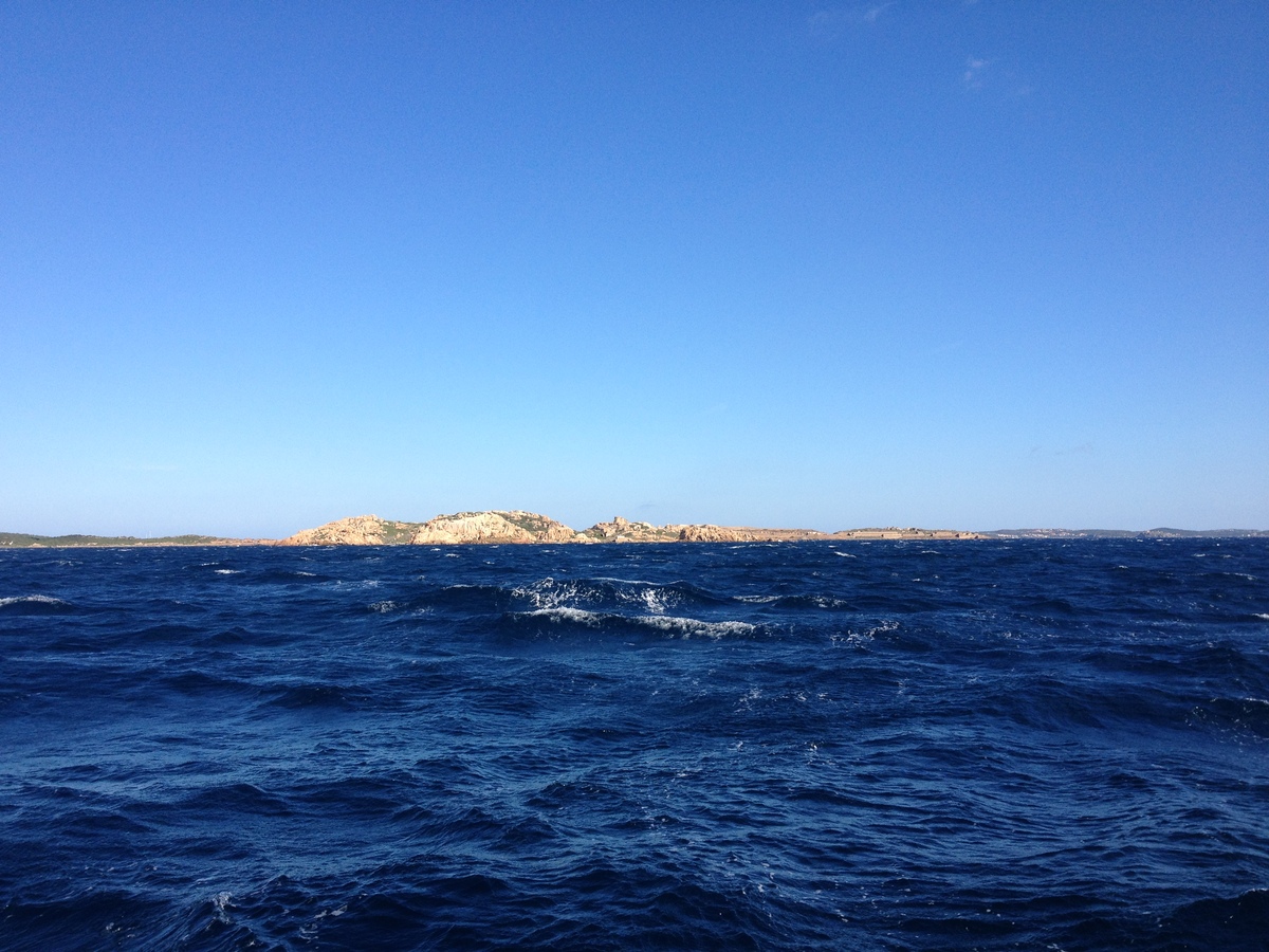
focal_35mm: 35
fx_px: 1283
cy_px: 476
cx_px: 634
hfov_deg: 52.6
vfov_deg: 40.7
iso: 64
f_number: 2.4
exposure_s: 1/1453
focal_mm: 4.28
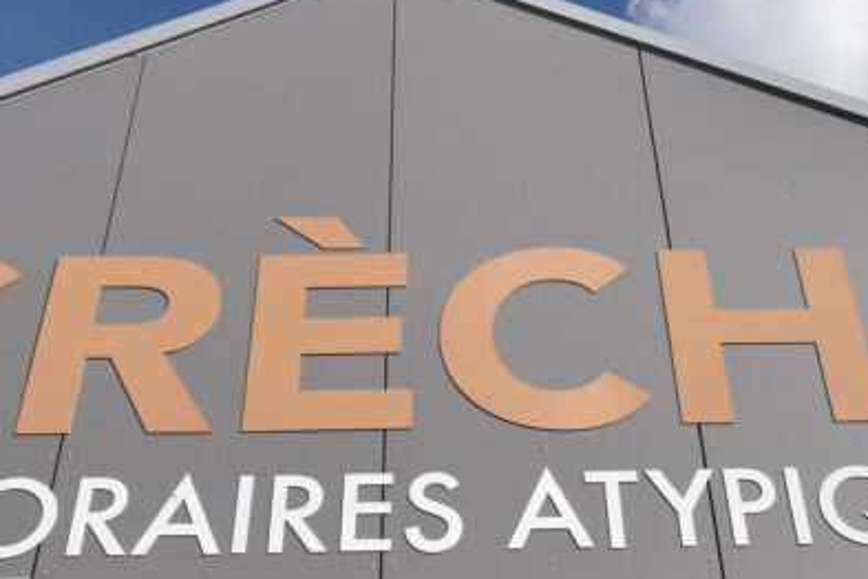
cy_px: 340
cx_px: 512
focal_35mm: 55
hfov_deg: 36.1
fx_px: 1326
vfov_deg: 24.6
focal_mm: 12
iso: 200
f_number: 11
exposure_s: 1/500
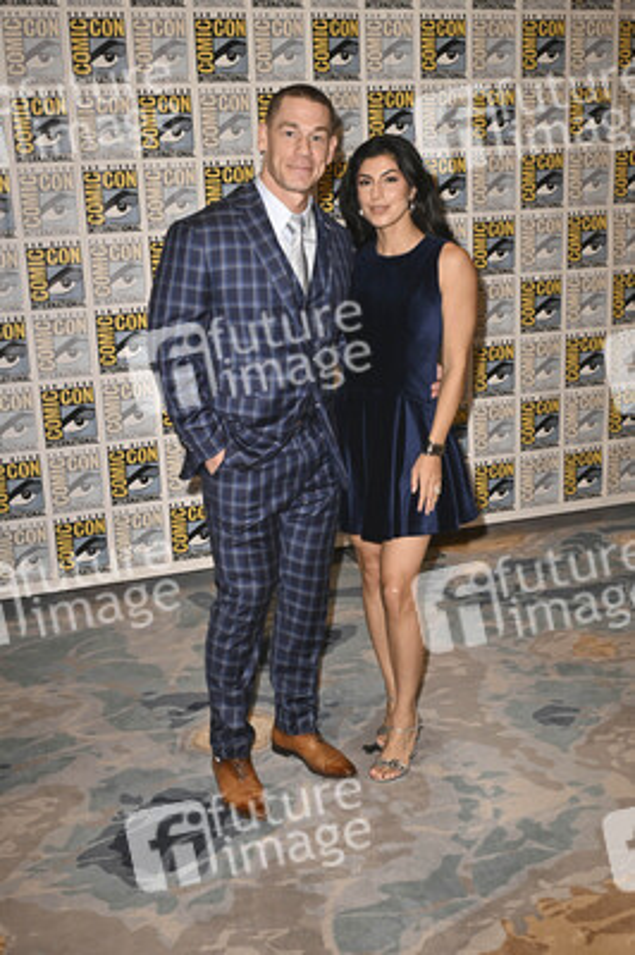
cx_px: 318
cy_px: 478
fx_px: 928
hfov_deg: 37.8
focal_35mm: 35
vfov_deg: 54.5
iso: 2500
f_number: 5.6
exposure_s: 1/250
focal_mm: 35
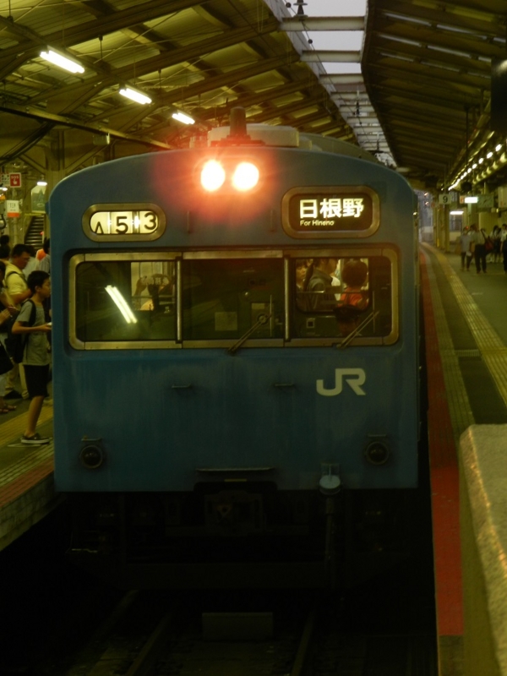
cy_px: 338
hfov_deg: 12.9
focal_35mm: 115
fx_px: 2246
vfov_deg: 17.1
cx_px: 254
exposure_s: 1/8
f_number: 5
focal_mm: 20.5
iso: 160
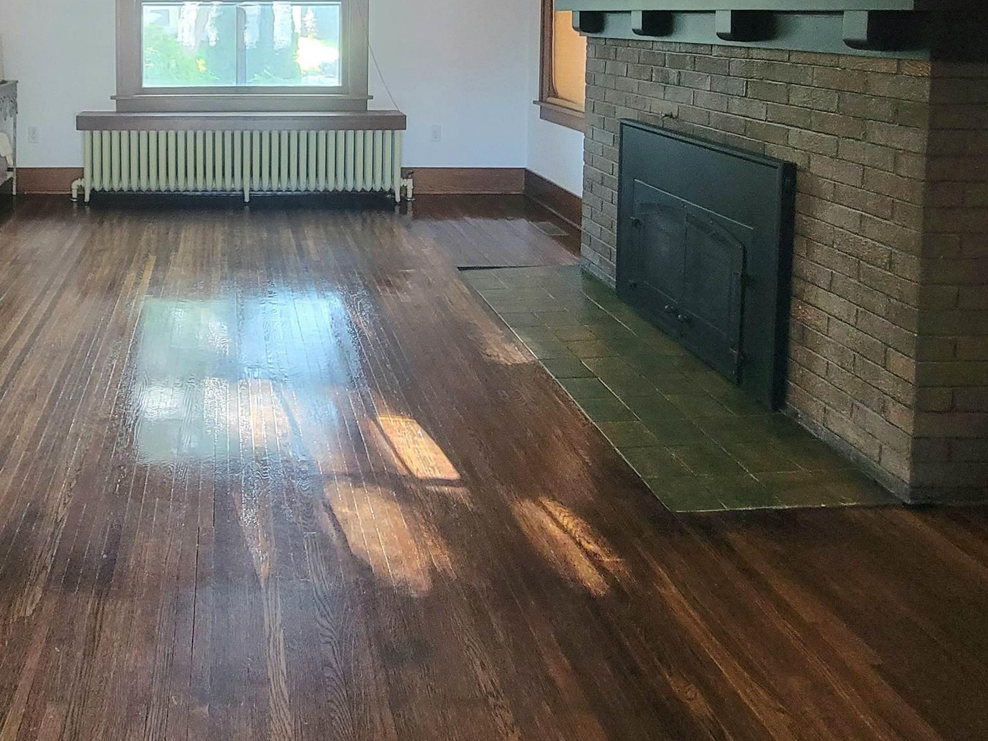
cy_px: 40
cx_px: 221
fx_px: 742
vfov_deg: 46.5
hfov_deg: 62.5
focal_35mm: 26
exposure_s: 1/60.2
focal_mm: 2.2
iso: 400
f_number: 2.2
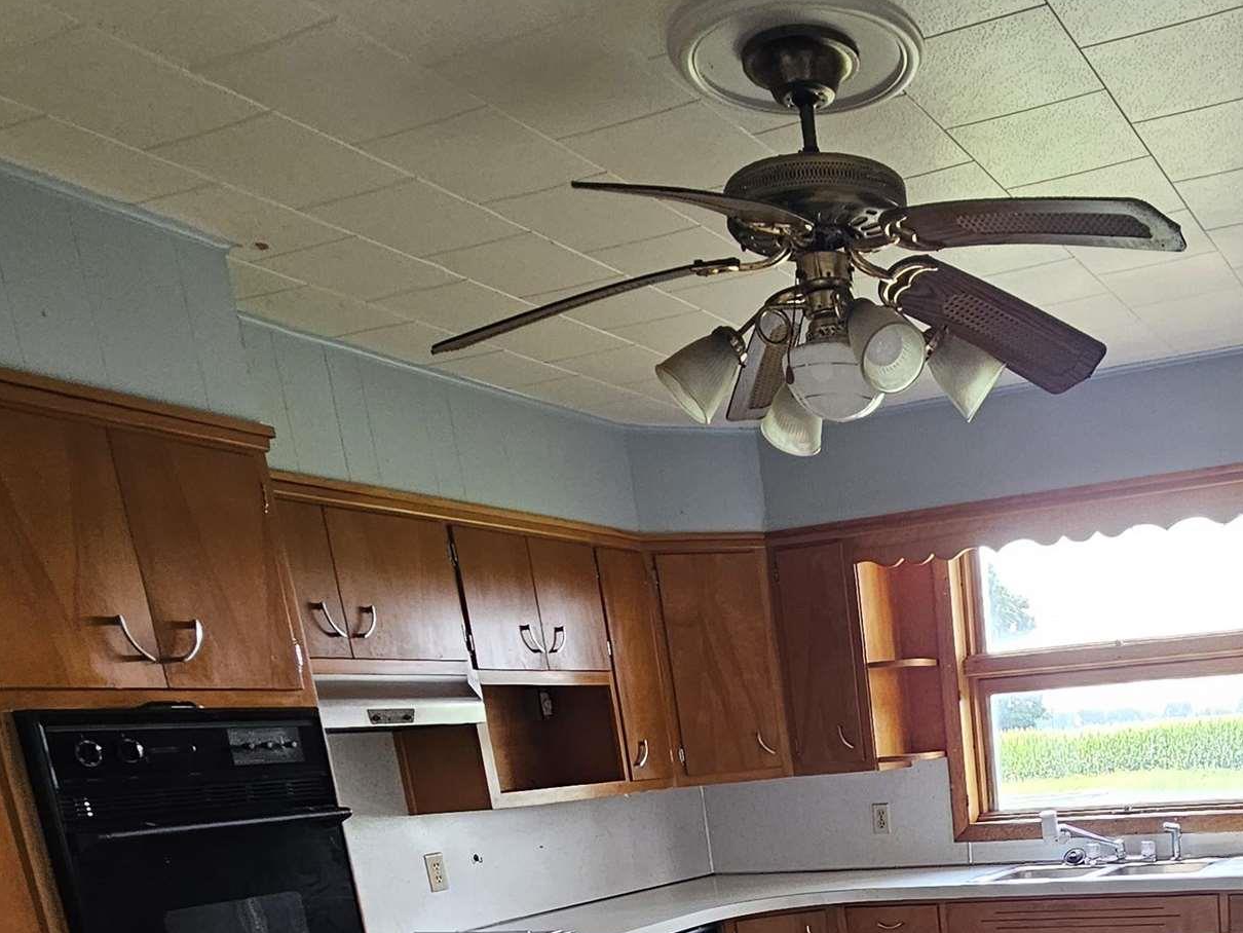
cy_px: 1090
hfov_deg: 50.8
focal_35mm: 33
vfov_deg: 35.0
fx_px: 1185
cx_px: 1051
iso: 125
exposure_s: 1/60
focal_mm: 2.2
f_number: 2.2
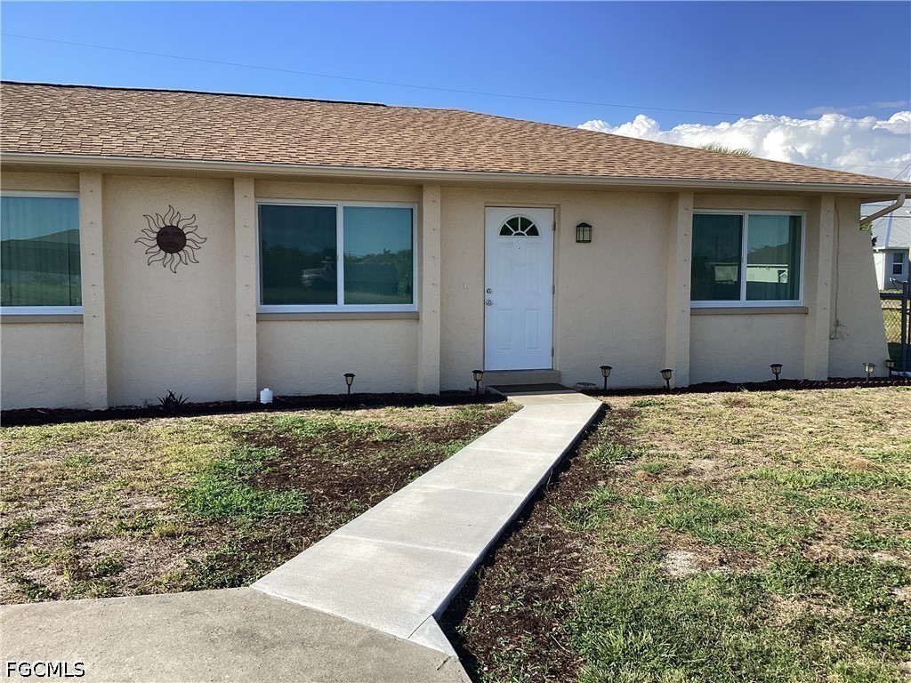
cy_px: 342
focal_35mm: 31
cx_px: 456
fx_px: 816
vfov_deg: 45.4
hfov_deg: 58.4
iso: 25
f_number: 2.4
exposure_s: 1/1031
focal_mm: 3.3
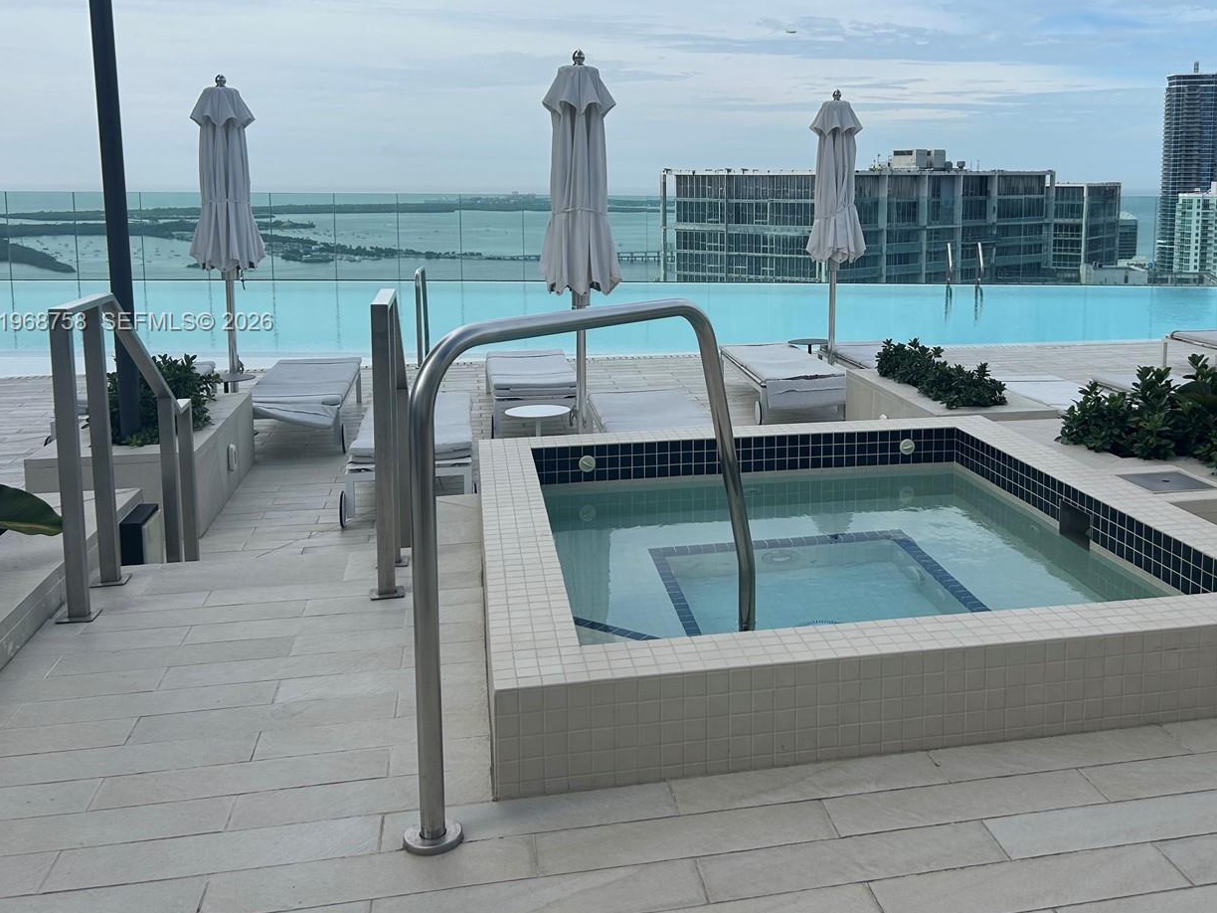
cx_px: 759
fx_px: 1195
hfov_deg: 53.4
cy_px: 323
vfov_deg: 41.4
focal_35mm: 34
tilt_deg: -7.1
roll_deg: +0.4
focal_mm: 5.7
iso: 50
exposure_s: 1/4444
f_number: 1.5
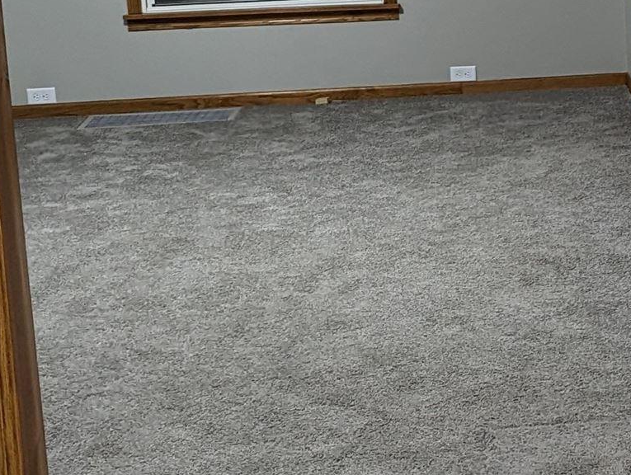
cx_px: 897
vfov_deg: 15.2
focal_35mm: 96
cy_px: 35
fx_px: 1752
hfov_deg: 18.5
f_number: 1.85
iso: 365
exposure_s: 1/24
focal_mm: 6.81
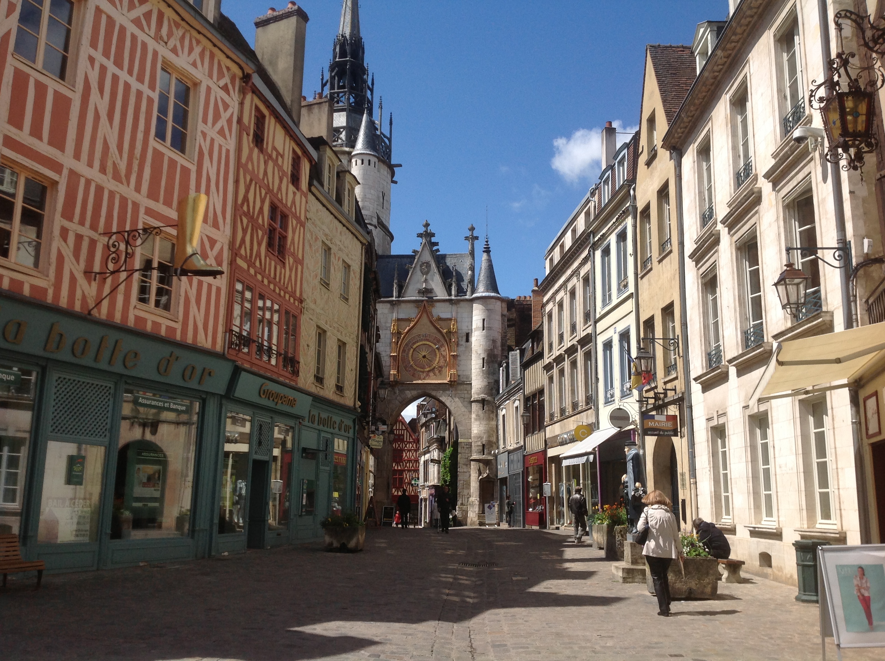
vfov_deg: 40.6
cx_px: 442
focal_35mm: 35
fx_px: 893
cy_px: 330
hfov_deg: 52.7
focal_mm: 4.28
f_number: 2.4
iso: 50
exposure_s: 1/2326
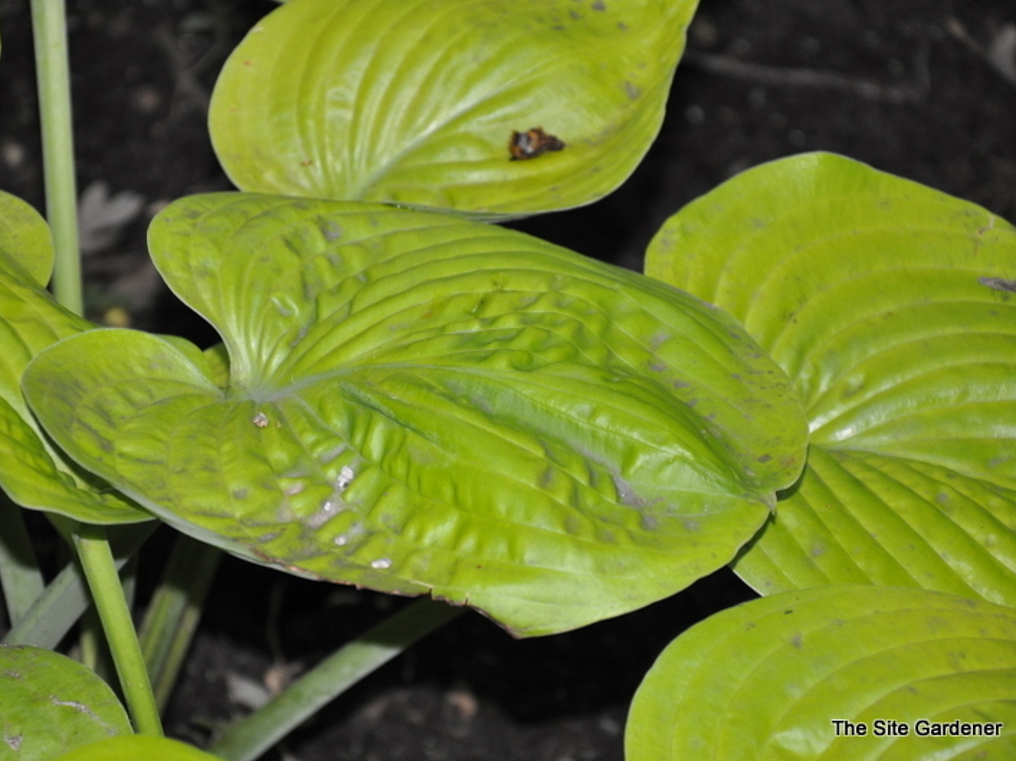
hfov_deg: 11.5
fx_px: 5033
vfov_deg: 8.6
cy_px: 381
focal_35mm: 172
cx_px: 455
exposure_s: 1/60
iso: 800
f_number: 5.6
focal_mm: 105
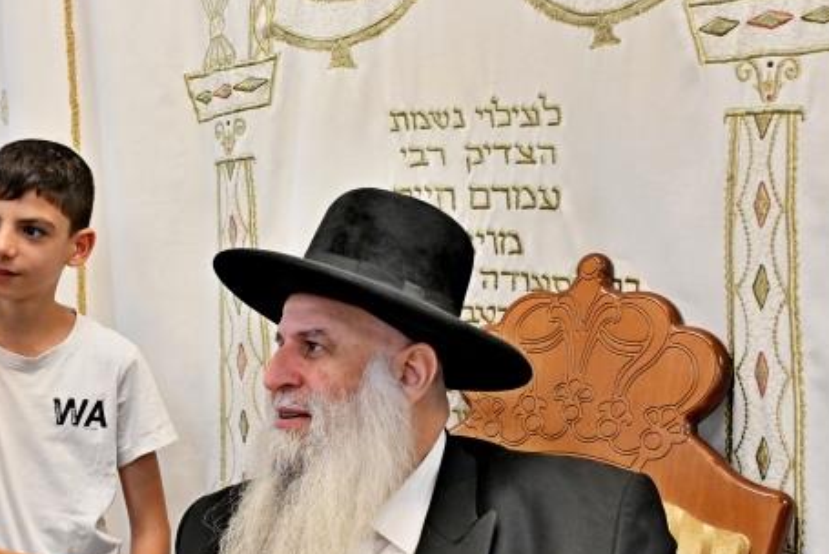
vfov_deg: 24.9
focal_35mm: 54
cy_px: 384
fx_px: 1244
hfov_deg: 35.2
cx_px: 126
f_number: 4
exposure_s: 1/250
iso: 1000
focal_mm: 24
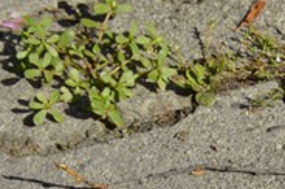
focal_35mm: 148
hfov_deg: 12.5
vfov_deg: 8.7
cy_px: 390
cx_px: 534
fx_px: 1170
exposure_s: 1/250
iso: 200
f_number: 11
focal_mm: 34
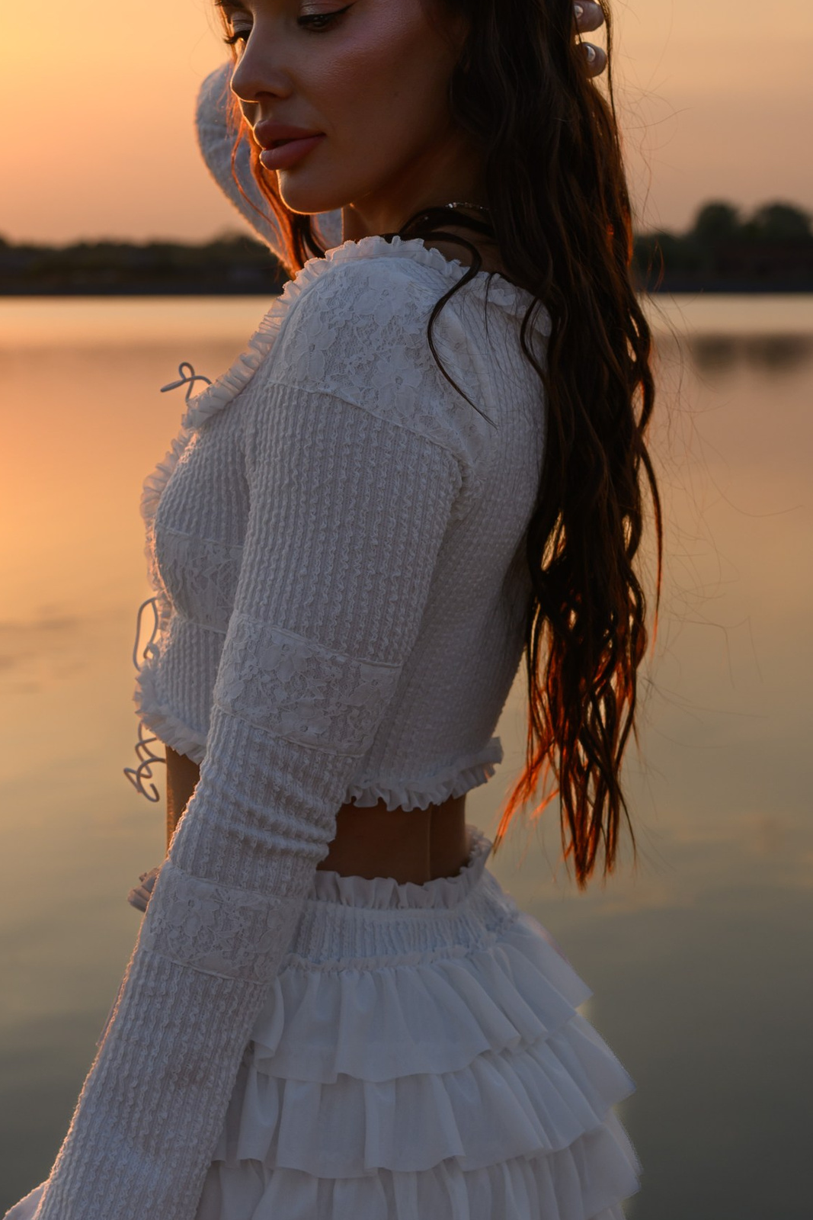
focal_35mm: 84
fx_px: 2845
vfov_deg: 24.1
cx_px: 297
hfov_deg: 16.2
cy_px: 755
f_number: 4.5
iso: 100
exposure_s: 1/400
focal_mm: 35
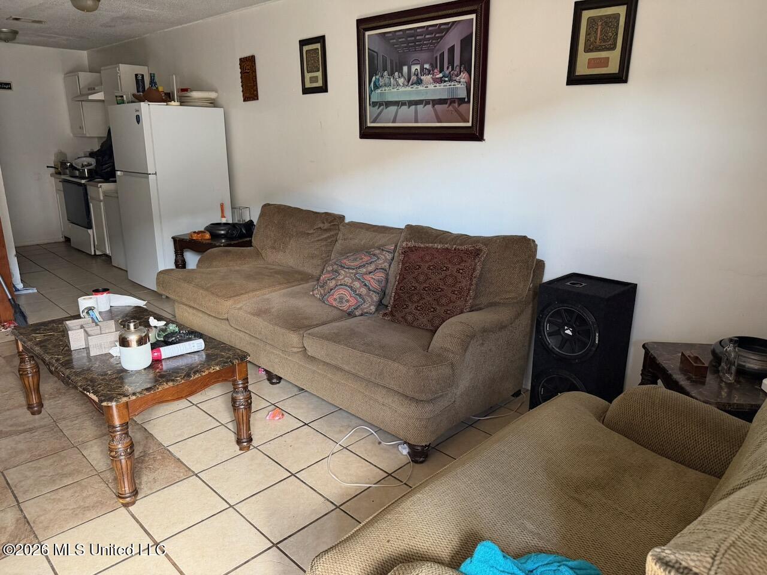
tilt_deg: -15.9
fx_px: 532
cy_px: 288
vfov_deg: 56.8
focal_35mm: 24
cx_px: 384
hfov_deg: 71.6
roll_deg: -0.6
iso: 320
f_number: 1.78
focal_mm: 6.76
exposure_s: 1/60
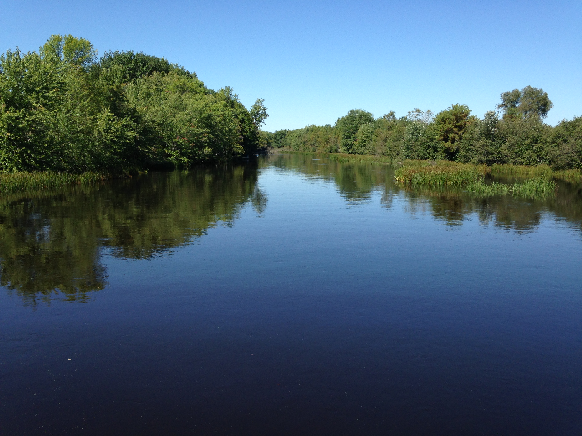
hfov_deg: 55.4
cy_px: 218
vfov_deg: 42.9
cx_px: 291
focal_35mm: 33
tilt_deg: -8.7
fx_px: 555
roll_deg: -1.0
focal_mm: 4.12
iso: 50
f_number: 2.4
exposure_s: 1/1178
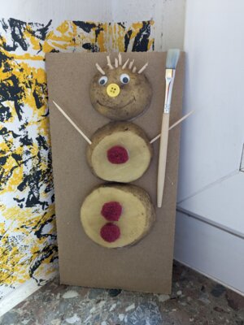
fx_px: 254
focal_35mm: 27
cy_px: 162
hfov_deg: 51.4
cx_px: 122
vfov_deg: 65.3
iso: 377
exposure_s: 1/50
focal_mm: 4.38
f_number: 1.73
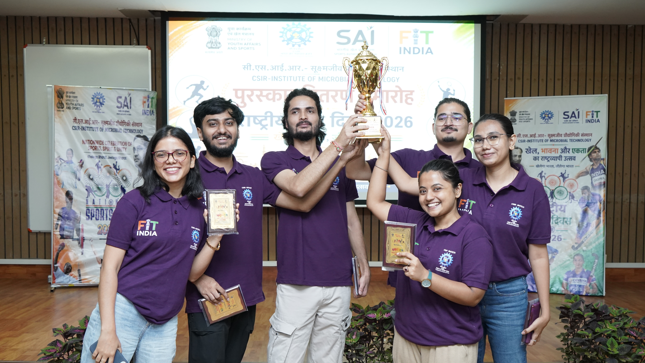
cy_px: 212
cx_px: 320
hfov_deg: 55.3
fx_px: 616
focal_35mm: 36
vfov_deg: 32.8
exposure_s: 1/80
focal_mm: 34
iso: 4000
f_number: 5.6
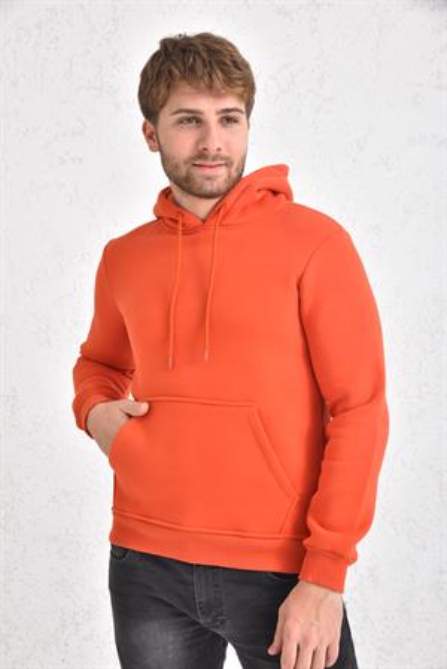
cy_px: 334
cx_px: 224
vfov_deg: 36.2
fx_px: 1023
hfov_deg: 24.7
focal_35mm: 55
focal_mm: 55
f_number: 8
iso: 100
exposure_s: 1/160
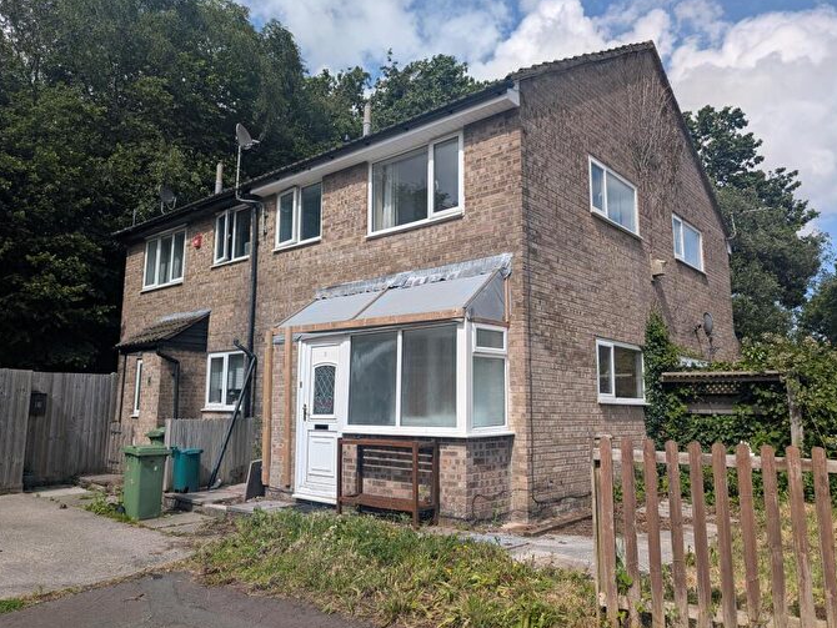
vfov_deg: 54.9
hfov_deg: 69.4
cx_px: 428
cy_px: 320
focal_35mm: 25
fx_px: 605
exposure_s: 1/1185
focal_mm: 6.9
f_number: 1.68
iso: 18
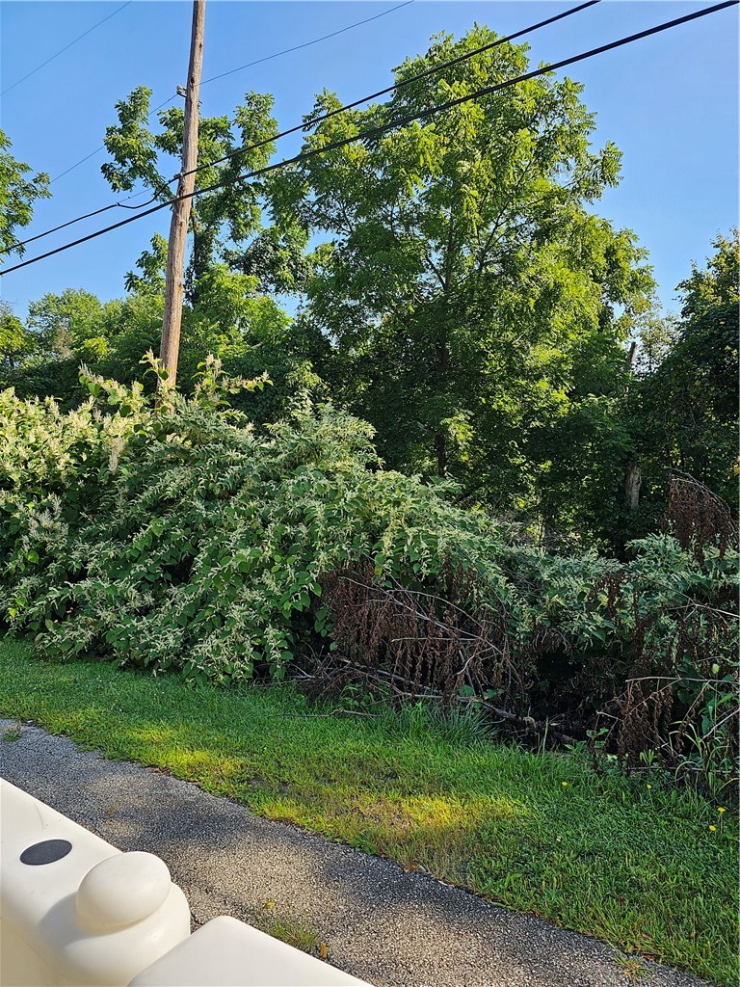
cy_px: 494
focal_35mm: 23
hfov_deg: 58.9
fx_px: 656
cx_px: 370
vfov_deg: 73.9
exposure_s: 1/389
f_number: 1.7
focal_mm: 6.3
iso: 10
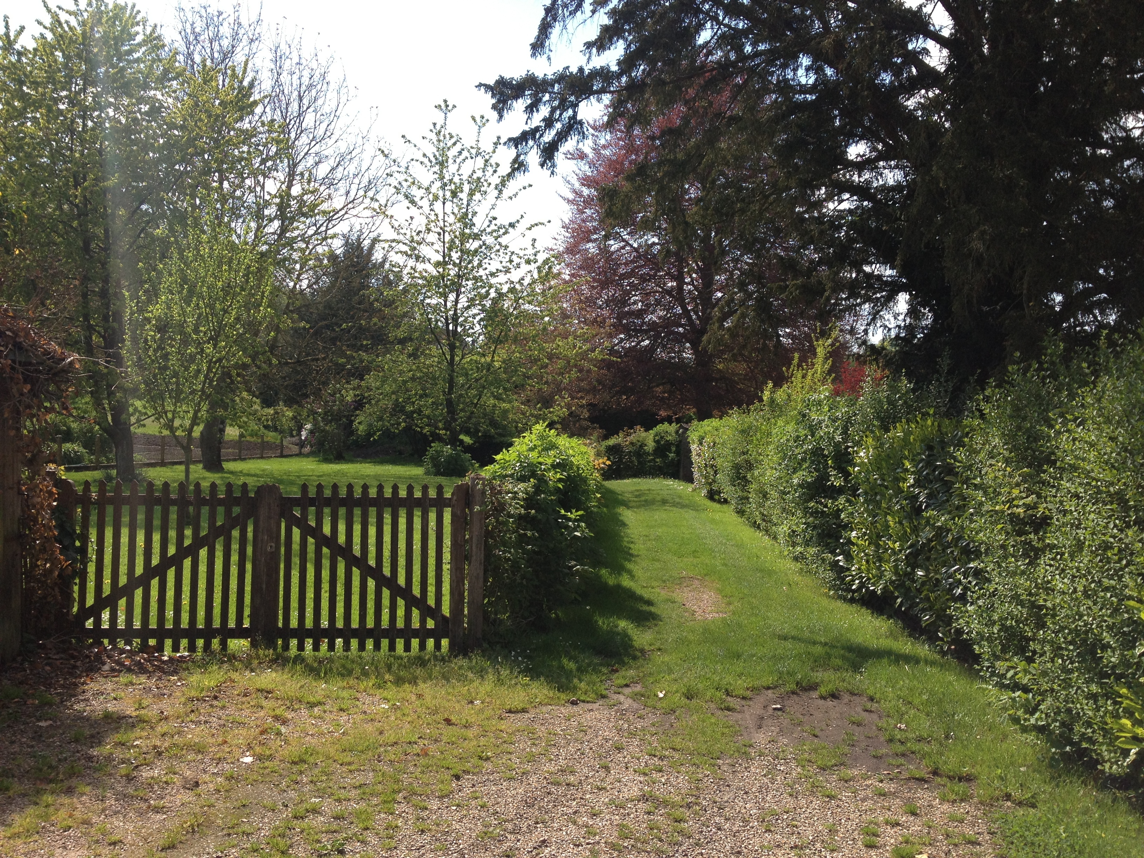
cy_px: 429
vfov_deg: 40.7
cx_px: 572
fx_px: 1157
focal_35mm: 35
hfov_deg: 52.6
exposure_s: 1/1104
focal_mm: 4.28
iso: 50
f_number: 2.4
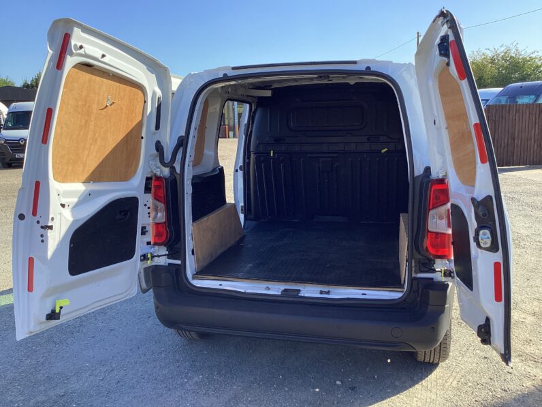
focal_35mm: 31
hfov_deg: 58.4
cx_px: 271
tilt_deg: -10.7
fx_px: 485
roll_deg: +1.9
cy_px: 204
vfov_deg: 45.4
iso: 25
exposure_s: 1/309
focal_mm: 3.3
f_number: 2.4
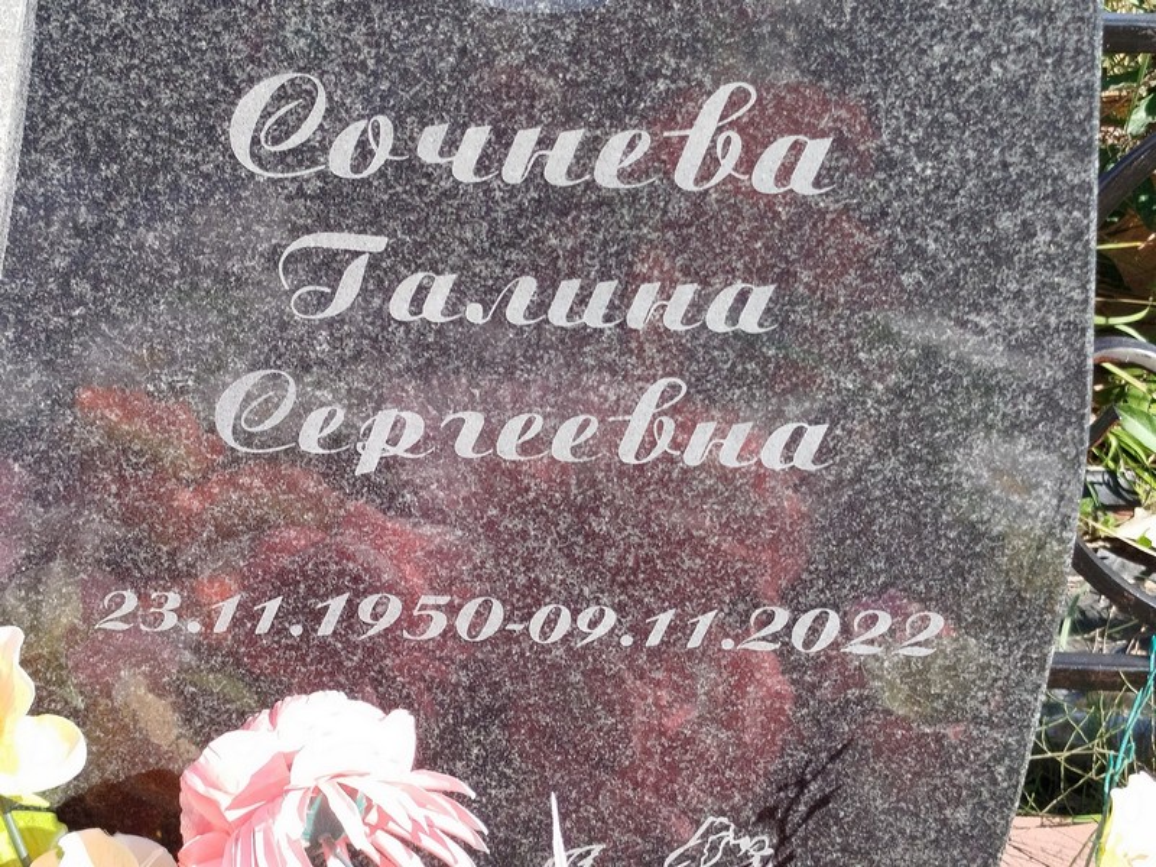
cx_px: 578
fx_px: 801
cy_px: 434
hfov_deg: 71.6
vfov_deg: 56.8
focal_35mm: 24
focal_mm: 5.31
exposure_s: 1/304
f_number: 1.7
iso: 50
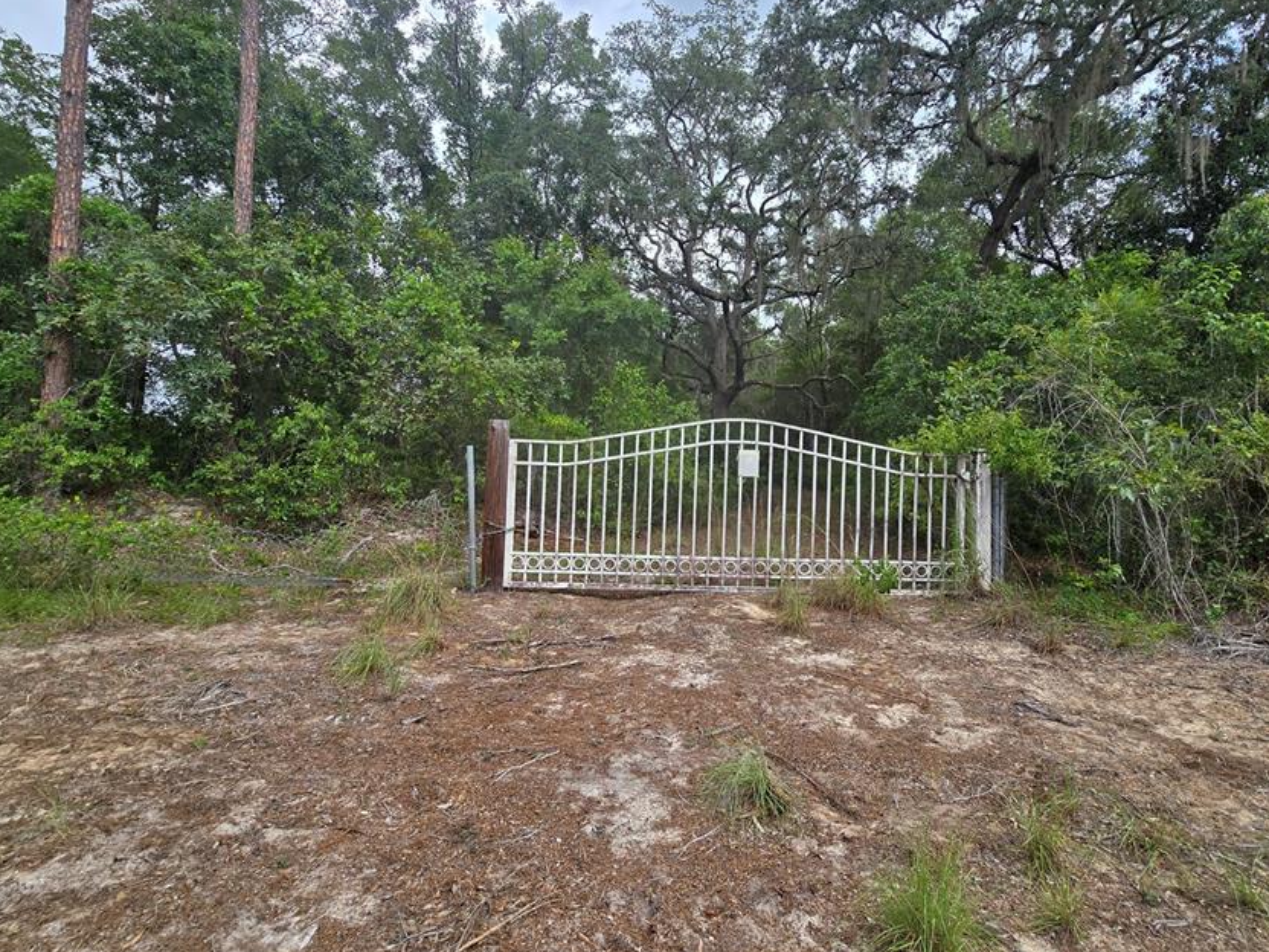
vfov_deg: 77.9
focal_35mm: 16
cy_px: 429
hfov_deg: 94.3
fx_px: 587
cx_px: 679
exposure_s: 1/781
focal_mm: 2.2
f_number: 2.2
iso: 50
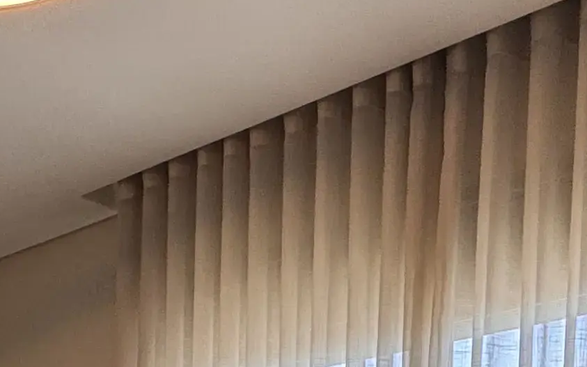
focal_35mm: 71
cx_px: -17
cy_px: 739
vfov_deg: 14.9
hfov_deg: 27.1
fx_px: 1136
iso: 64
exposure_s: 1/120
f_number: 2.2
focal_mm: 2.22
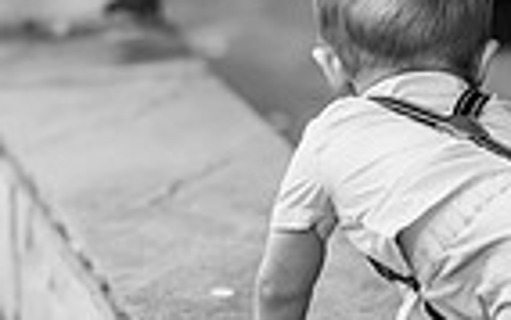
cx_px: 308
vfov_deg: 4.8
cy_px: 183
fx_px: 3819
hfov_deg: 7.7
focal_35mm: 274
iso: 100
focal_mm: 85
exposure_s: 1/320
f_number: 1.8
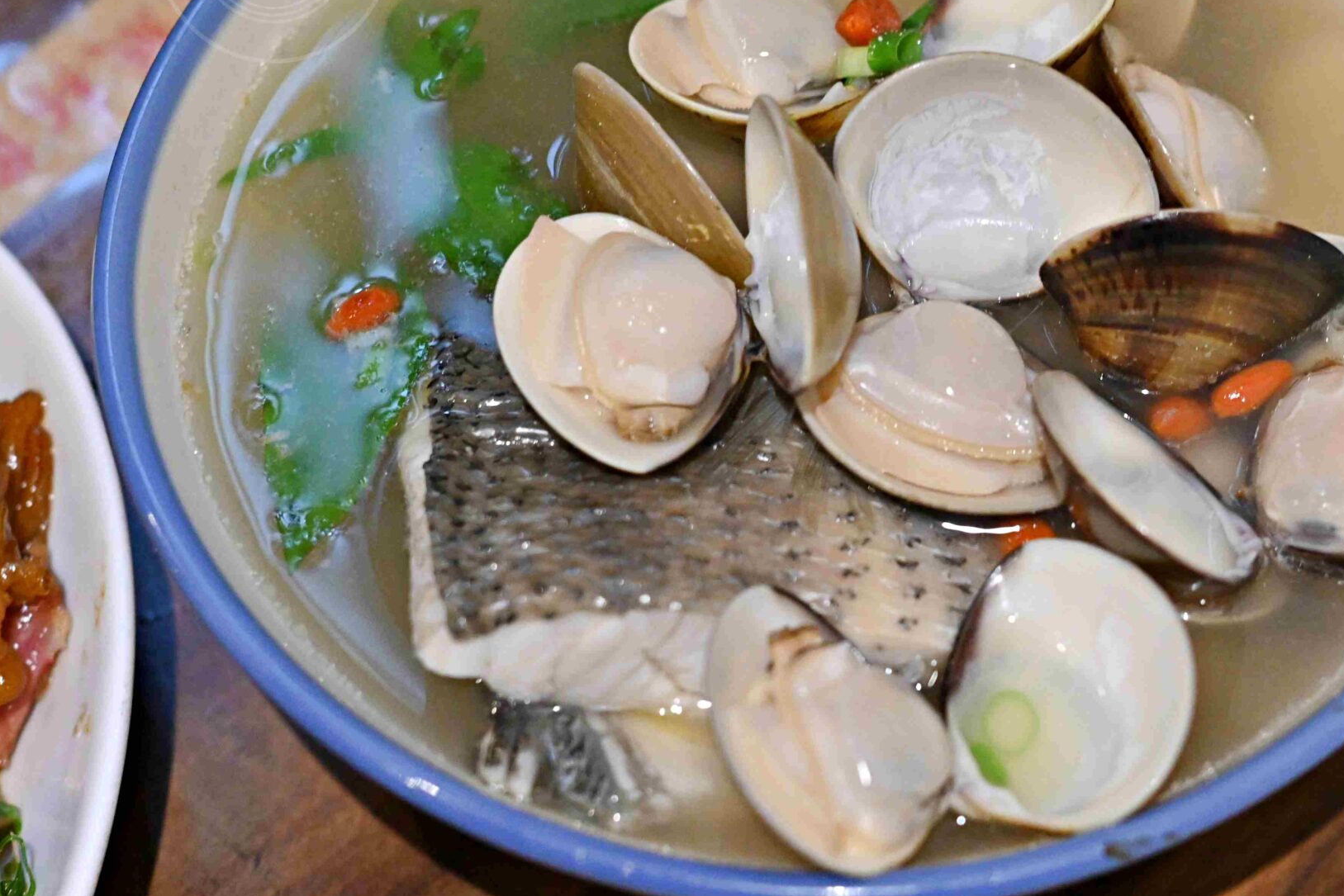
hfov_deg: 17.3
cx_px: 938
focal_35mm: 118
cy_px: 377
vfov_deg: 11.6
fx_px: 4405
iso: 2500
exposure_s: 1/200
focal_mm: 50
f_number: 3.2
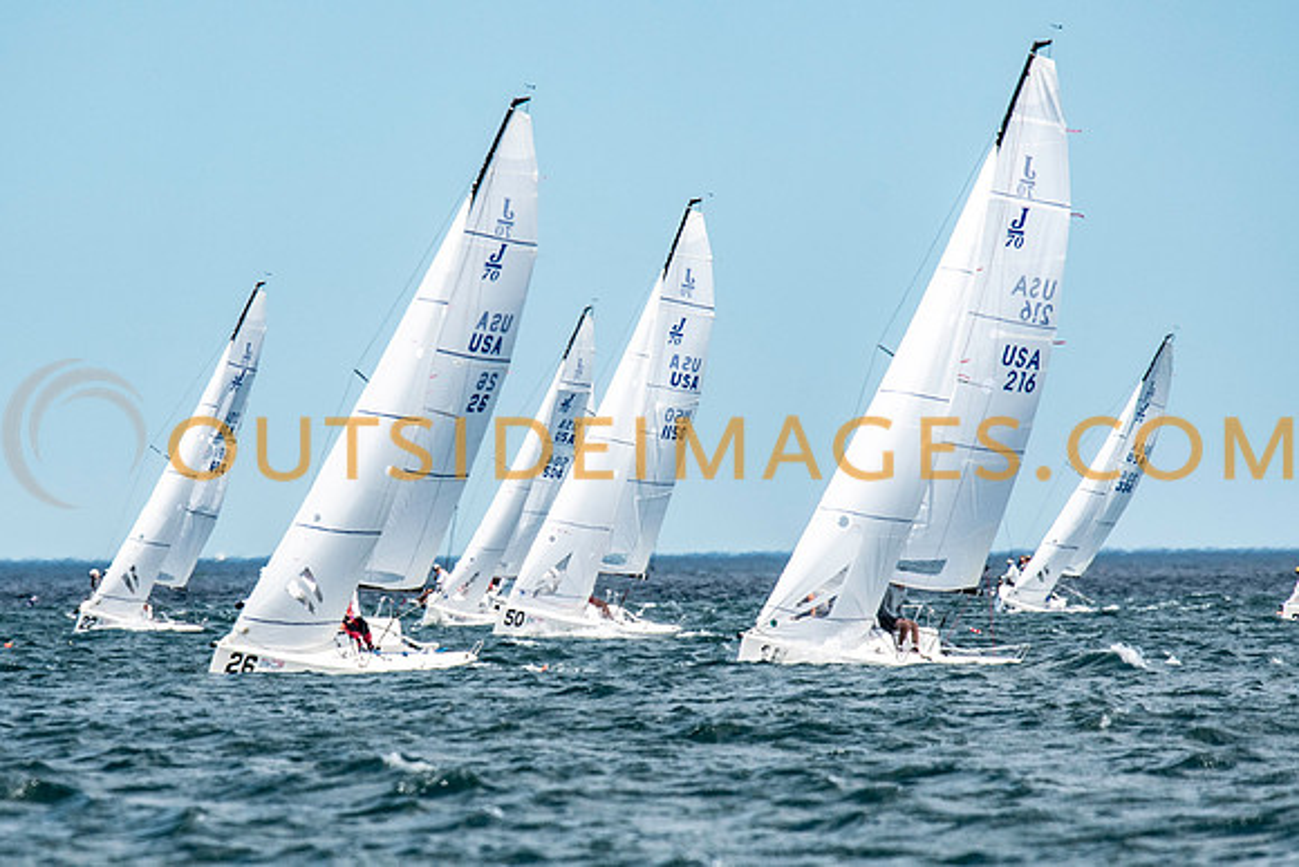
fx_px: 19425
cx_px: 522
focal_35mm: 538
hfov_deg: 3.8
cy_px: 455
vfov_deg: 2.6
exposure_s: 1/5000
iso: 500
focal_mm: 300
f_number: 5.6
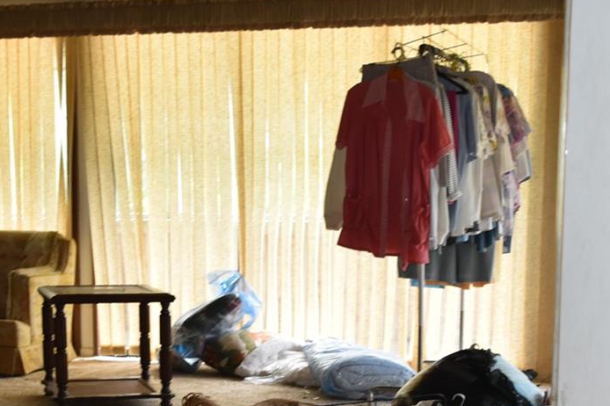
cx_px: 328
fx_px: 1406
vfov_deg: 16.0
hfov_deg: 24.5
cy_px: 446
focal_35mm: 83
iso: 800
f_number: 5
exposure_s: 1/100
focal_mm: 24
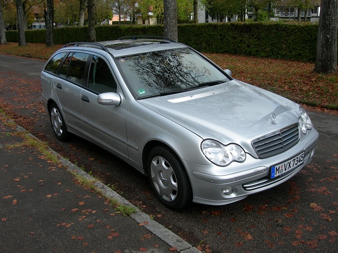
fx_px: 371
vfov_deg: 37.7
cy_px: 126
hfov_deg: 49.0
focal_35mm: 38
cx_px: 169
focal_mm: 7.8
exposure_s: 1/245
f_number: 4.8
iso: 50
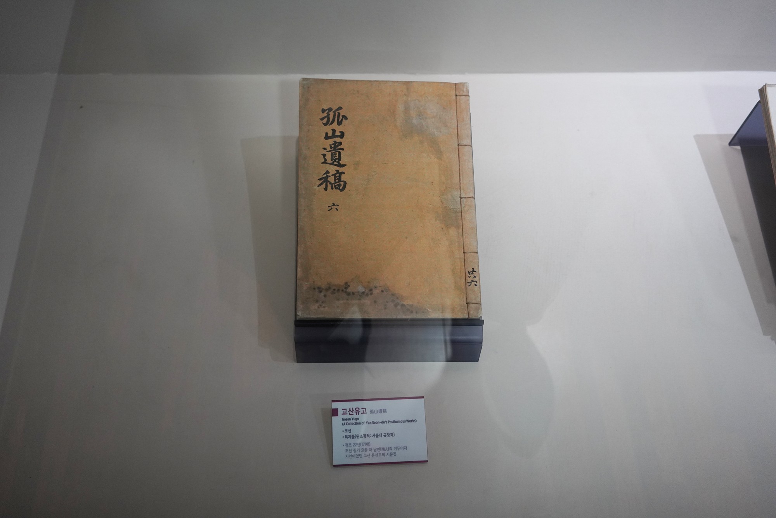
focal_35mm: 35
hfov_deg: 54.4
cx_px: 388
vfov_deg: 37.9
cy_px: 259
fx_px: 755
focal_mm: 35
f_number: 3.5
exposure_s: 1/100
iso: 1600
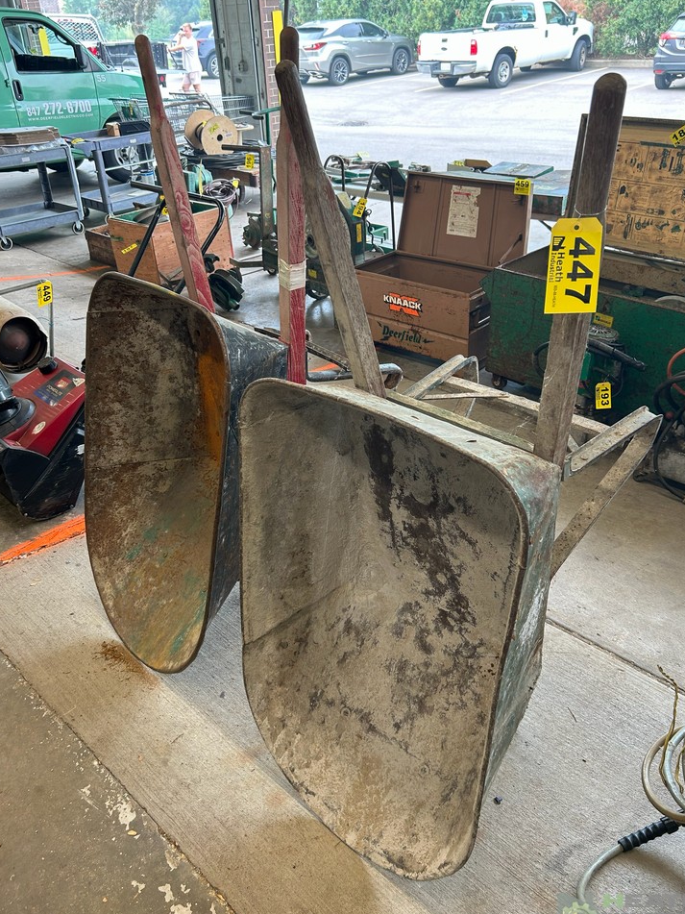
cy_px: 451
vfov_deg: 63.4
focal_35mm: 28
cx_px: 338
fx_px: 739
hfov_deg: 49.7
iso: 80
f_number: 1.5
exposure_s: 1/120
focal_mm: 5.7
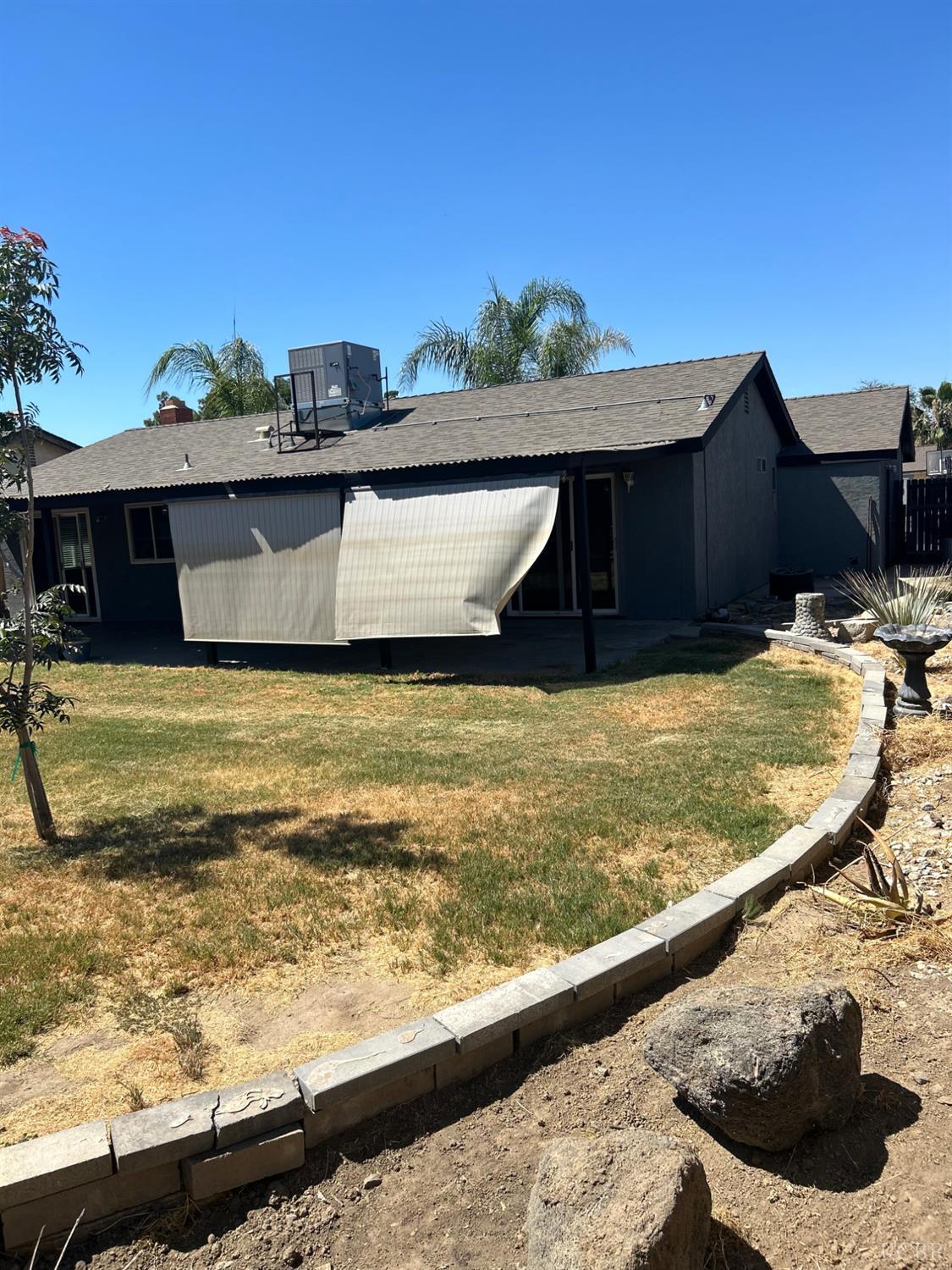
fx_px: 953
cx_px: 476
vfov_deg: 67.3
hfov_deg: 53.1
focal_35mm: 26
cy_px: 635
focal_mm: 5.7
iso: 50
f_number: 1.5
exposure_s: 1/4115
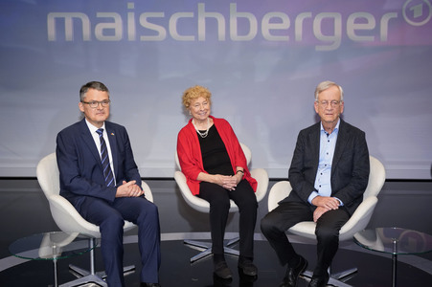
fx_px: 468
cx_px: 216
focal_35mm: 39
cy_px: 144
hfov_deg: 49.6
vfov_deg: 34.2
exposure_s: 1/160
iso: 2000
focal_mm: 39
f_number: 5
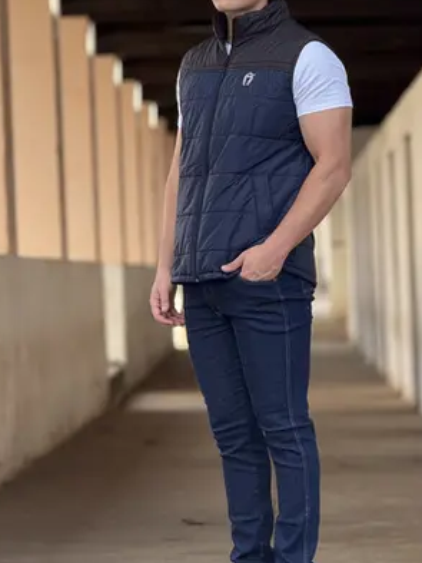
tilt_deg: +0.1
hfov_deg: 8.5
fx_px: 2843
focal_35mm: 175
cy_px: 281
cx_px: 229
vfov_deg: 11.3
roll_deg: +1.7
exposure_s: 1/152
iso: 64
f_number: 2.8
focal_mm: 15.66
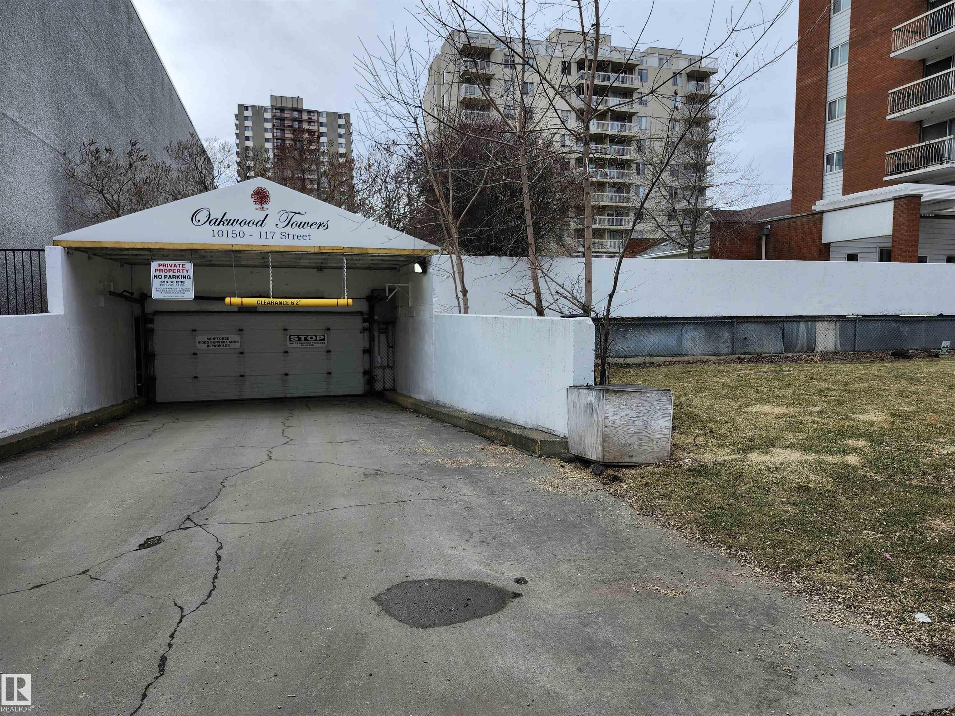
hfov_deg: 73.9
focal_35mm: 23
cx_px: 478
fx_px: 635
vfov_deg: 58.9
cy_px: 358
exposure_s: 1/1084
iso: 25
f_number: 1.8
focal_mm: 5.54
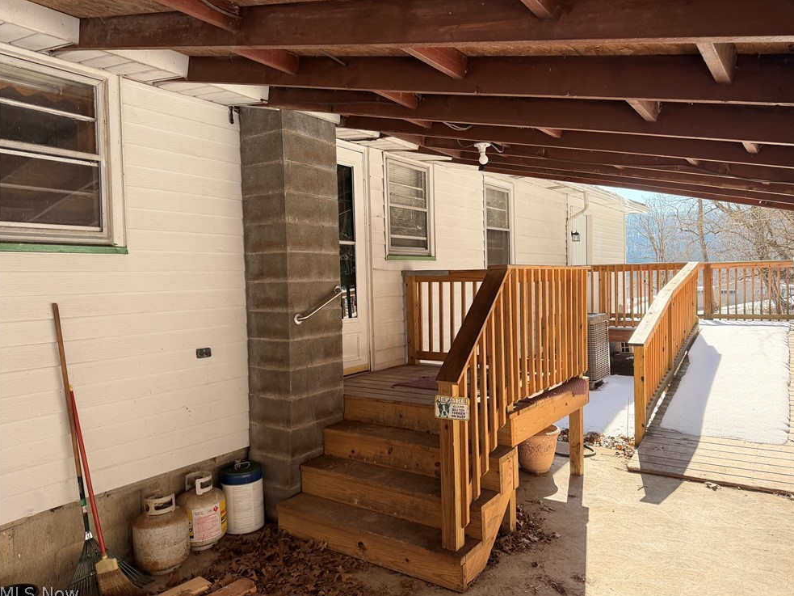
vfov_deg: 54.9
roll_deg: +1.5
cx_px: 409
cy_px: 297
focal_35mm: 25
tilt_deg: -1.2
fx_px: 573
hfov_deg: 69.4
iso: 100
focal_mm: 6.76
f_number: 1.78
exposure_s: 1/1192
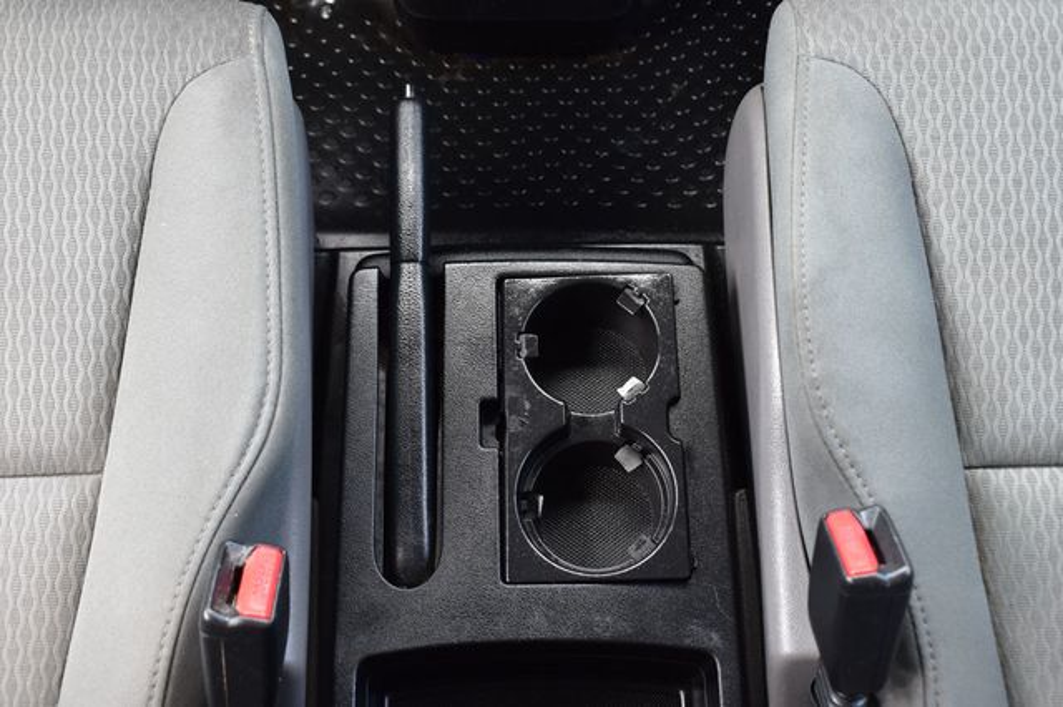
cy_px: 354
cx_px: 532
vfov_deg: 30.8
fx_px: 1284
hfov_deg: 45.0
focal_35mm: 44
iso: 400
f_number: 7.1
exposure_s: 1/40
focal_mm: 29
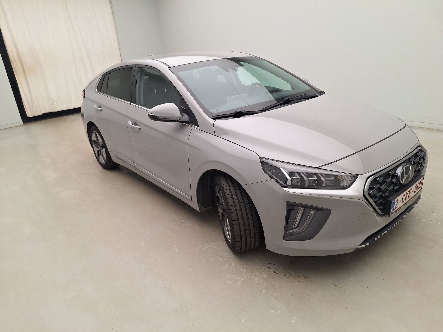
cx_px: 222
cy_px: 166
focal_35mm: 23
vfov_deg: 58.9
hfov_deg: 73.9
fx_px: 294
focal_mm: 5.54
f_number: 1.8
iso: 40
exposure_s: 1/100
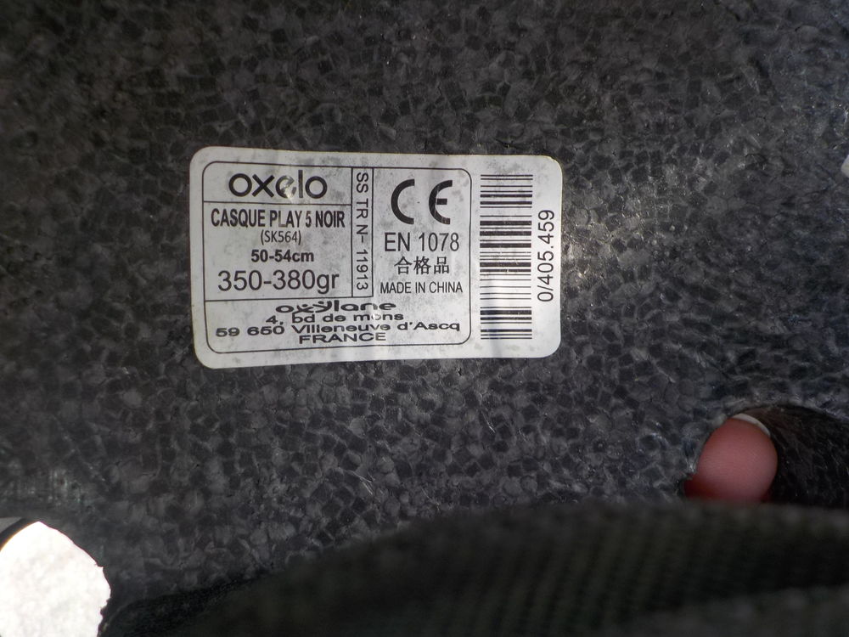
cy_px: 318
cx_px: 424
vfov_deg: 46.8
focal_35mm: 30
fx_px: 736
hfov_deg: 60.0
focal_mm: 4.1
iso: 125
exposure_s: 1/40
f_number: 3.3
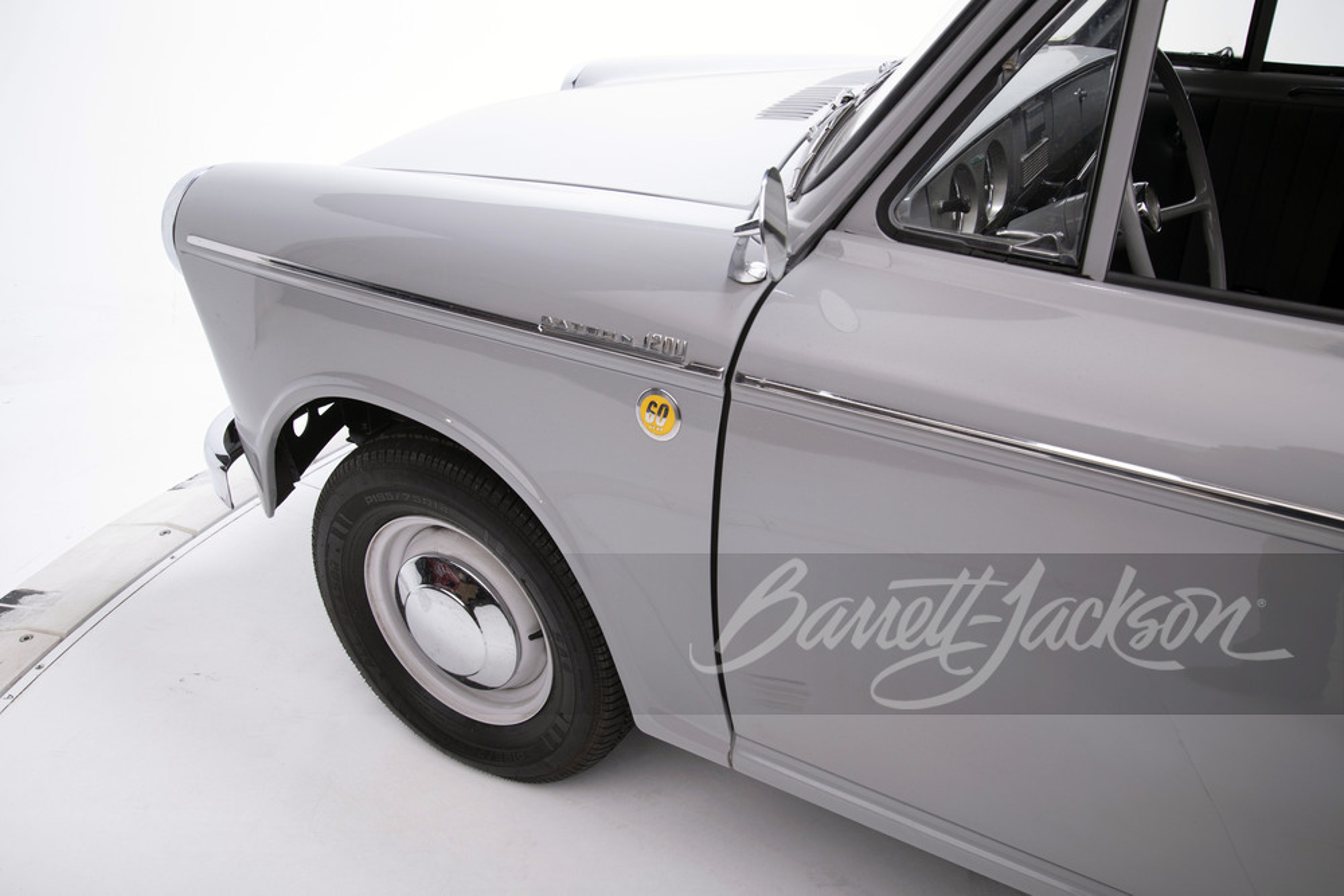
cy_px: 448
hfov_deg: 60.3
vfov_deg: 42.3
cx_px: 672
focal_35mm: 31
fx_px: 1157
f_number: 8
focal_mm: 31
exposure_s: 1/200
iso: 500
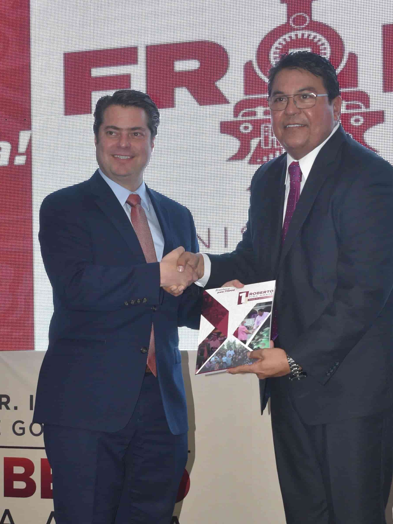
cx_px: 197
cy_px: 365
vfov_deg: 23.2
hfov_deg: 17.6
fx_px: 1270
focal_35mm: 84
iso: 900
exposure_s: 1/125
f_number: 4.2
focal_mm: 31
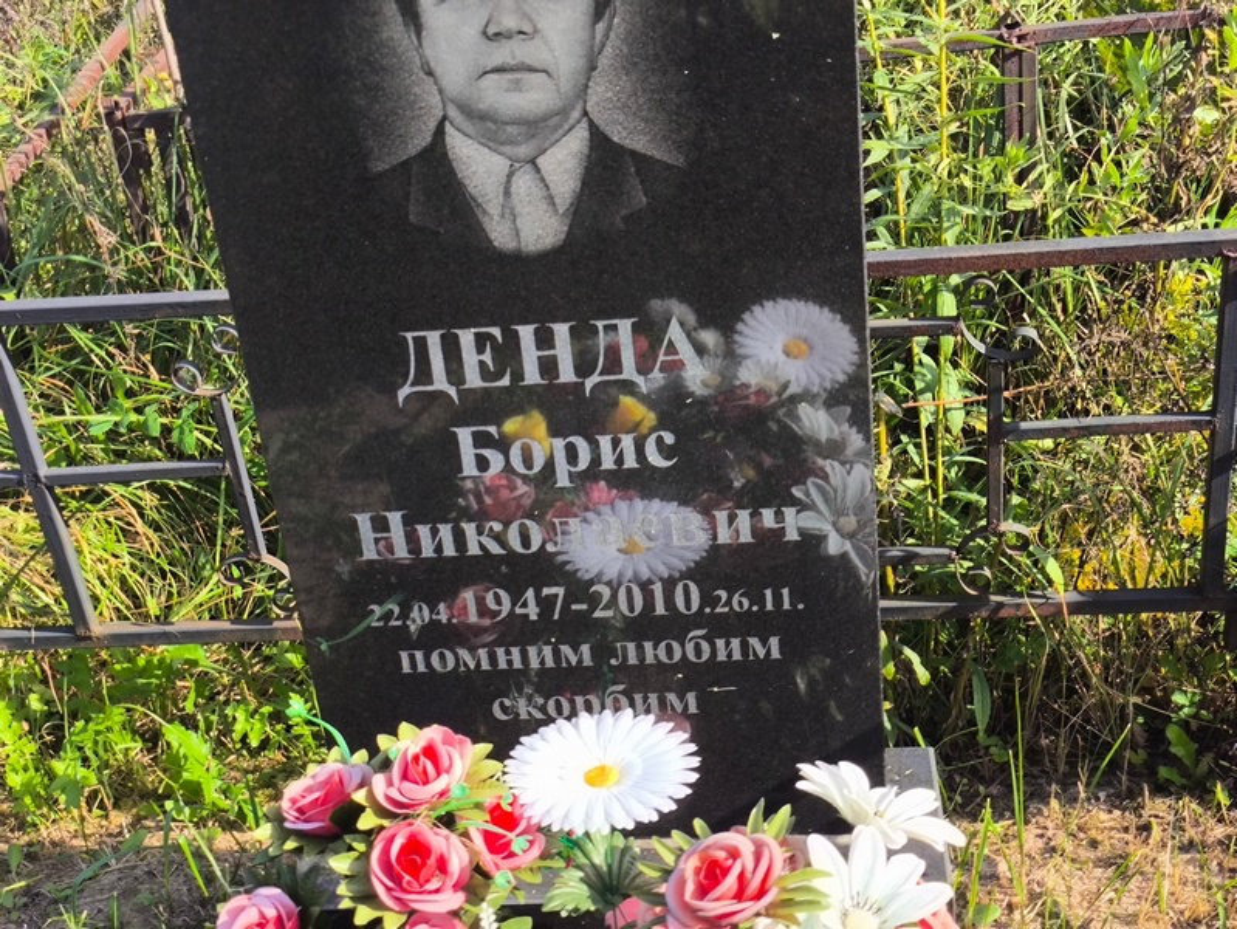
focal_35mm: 50
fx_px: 1788
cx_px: 618
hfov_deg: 38.2
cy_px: 464
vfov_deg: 29.1
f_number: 1.7
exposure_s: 1/705
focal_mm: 4.71
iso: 50
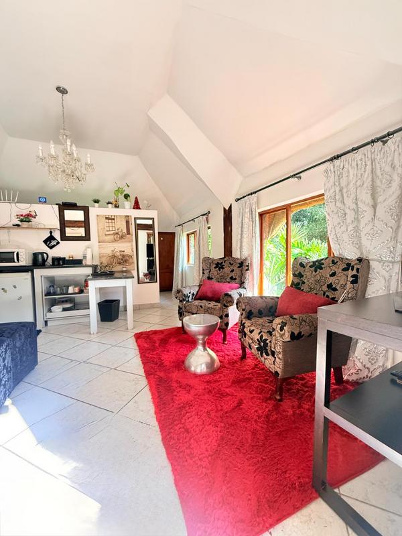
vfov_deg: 102.1
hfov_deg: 85.7
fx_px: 217
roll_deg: +1.7
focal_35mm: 14
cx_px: 201
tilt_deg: -2.9
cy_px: 268
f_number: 2.2
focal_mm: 2.22
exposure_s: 1/99
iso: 320
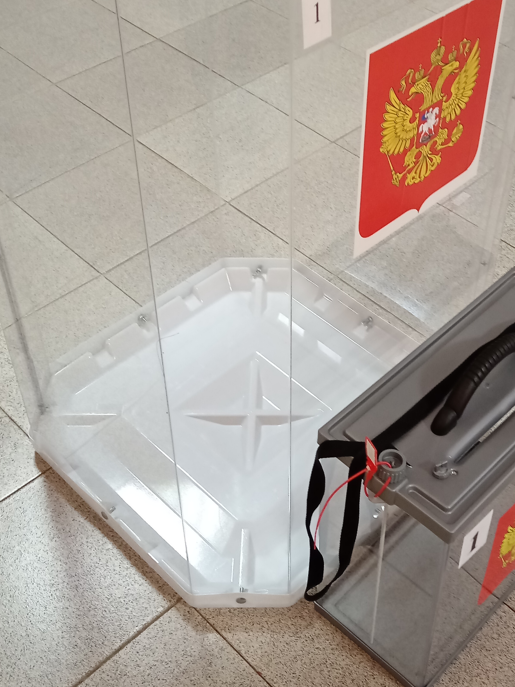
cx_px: 334
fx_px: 972
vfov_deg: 38.8
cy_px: 282
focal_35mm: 49
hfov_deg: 29.5
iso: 1185
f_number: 1.9
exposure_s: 1/33.3
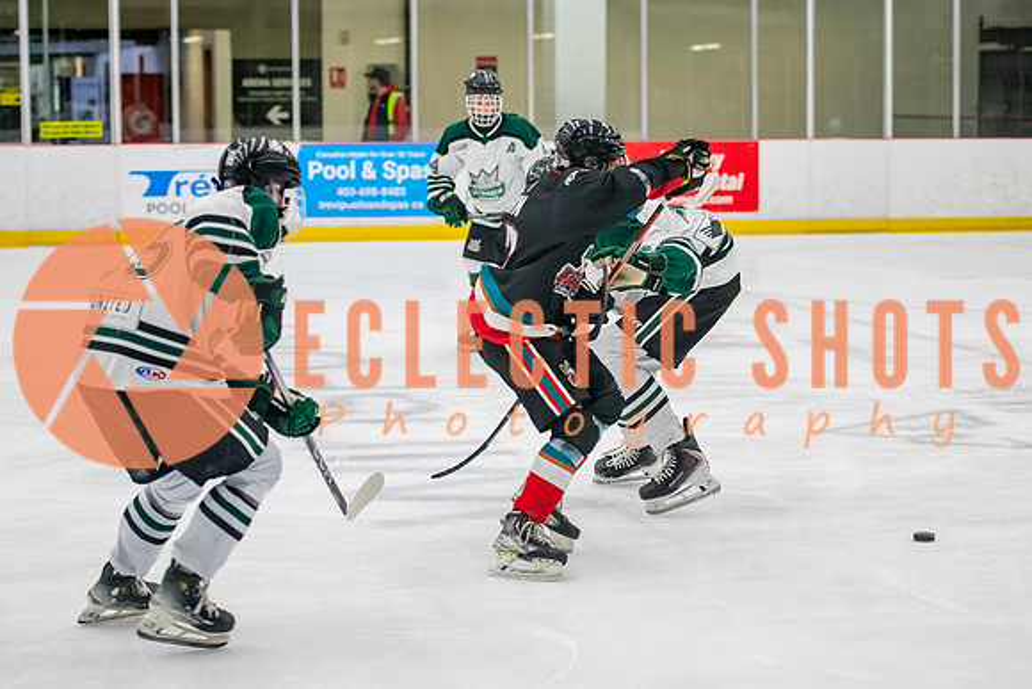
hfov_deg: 23.5
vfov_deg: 15.8
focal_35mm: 86
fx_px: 2479
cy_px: 339
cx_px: 543
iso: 2000
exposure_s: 1/640
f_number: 3.2
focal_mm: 70
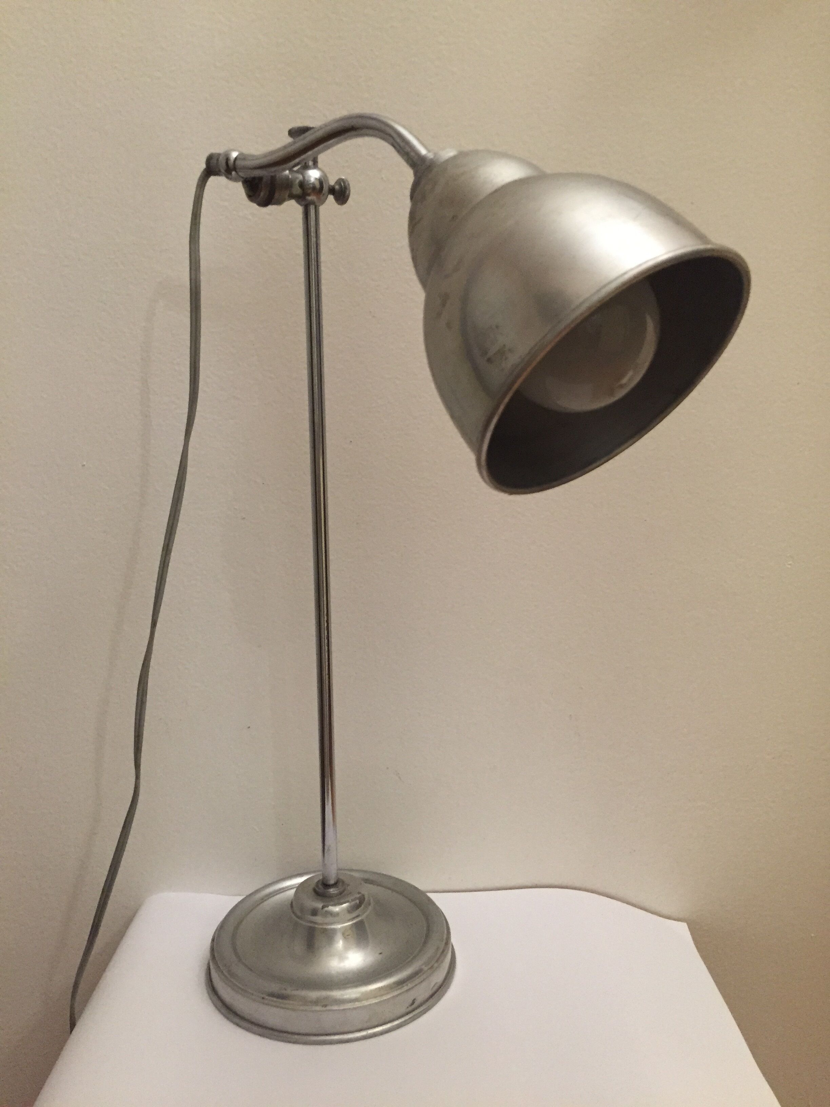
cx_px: 415
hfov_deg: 48.2
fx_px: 927
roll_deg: +0.2
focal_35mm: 29
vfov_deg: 61.7
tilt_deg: -9.0
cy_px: 554
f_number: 2.2
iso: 250
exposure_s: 1/17
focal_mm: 4.15
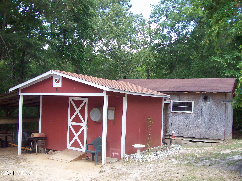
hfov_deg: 51.4
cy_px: 90
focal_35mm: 36
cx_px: 121
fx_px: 252
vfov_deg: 39.6
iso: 80
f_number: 2.7
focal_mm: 6
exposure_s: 1/269
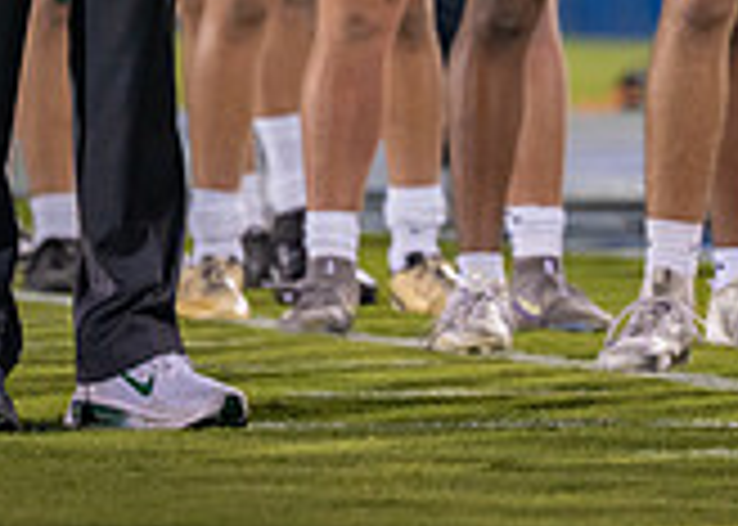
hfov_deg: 3.3
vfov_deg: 2.3
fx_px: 12822
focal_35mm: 612
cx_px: 190
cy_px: -503
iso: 800
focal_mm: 143
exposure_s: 1/500
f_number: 2.8
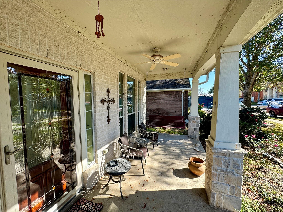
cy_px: 106
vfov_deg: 85.7
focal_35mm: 14
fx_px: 114
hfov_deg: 102.1
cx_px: 142
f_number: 2.2
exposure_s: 1/244
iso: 40
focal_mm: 2.22
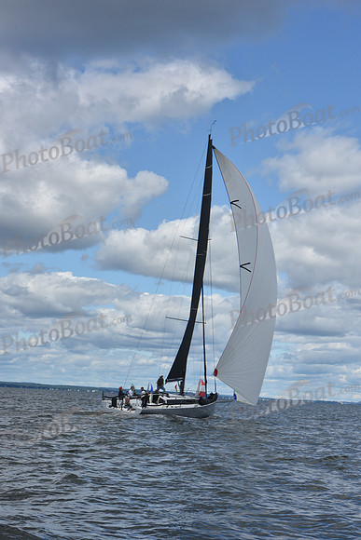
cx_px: 180
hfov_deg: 19.5
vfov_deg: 28.8
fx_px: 1052
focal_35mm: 70
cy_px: 270
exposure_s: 1/800
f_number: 11
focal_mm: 70
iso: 250
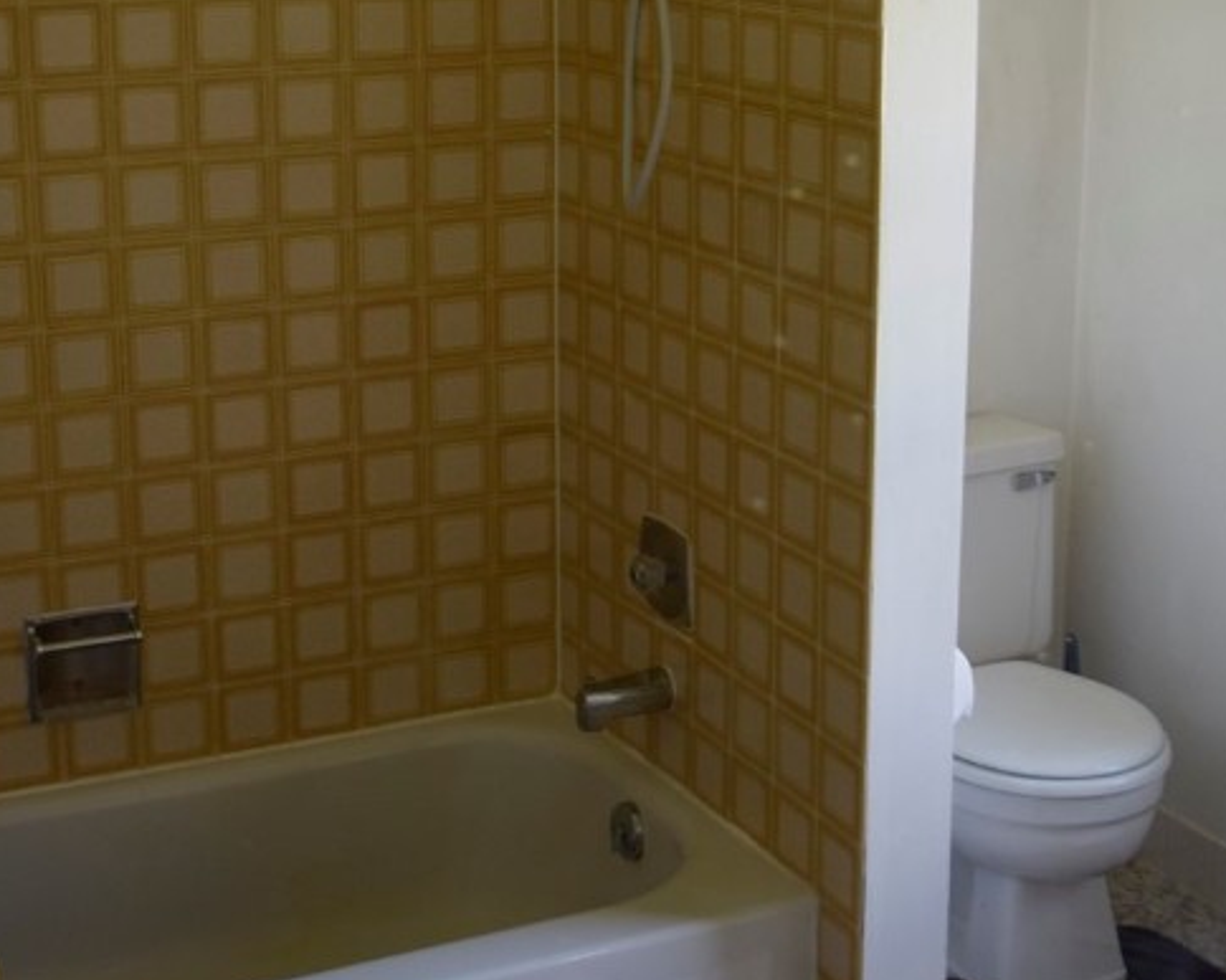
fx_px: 2349
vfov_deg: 23.4
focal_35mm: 65
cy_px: 304
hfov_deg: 29.3
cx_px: 595
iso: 500
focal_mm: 29
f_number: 4.2
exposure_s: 1/60
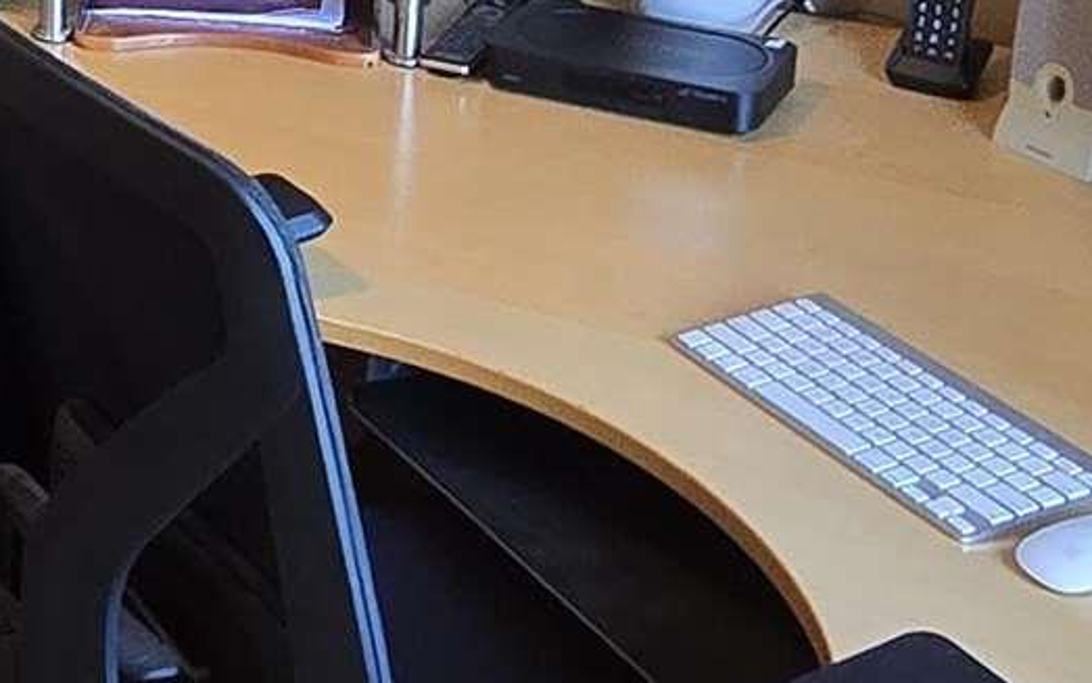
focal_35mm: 81
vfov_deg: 15.6
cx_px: -274
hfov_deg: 23.1
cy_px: -102
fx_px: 2411
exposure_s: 1/60
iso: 320
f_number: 2.2
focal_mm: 2.2
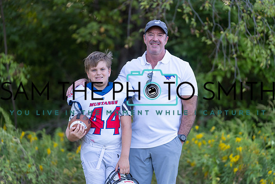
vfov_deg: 10.4
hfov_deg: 15.5
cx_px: 138
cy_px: 92
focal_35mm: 132
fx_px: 1009
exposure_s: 1/320
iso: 250
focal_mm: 132
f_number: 2.8
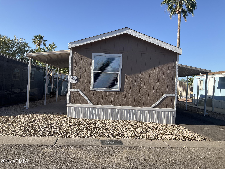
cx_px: 112
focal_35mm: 29
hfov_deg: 61.7
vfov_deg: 48.2
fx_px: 188
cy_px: 84
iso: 25
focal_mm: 3
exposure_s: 1/1250
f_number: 1.8
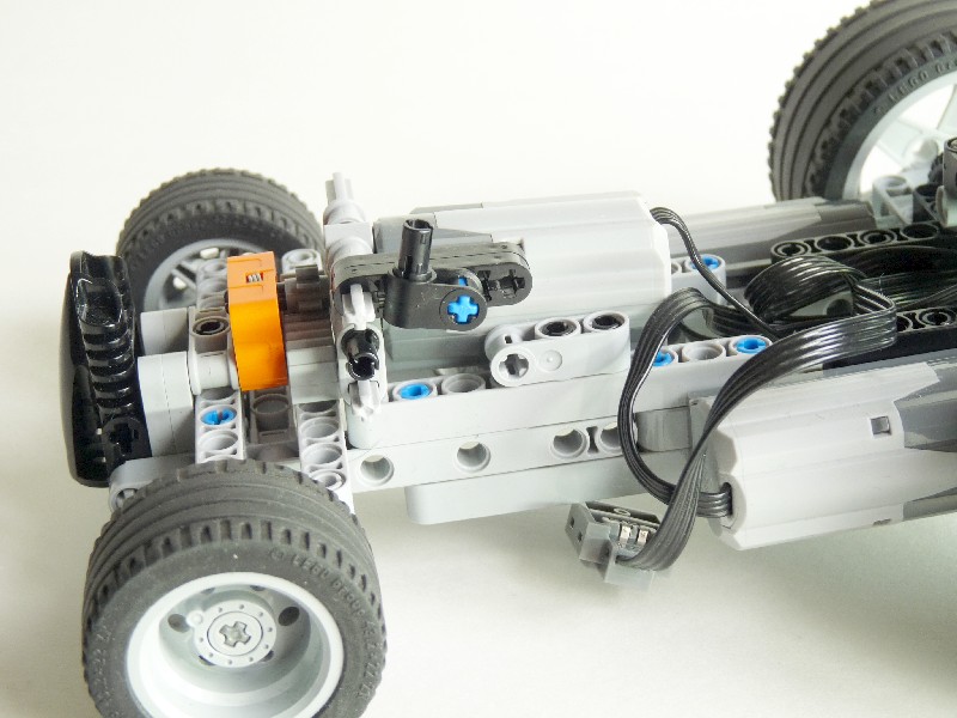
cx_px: 478
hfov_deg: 27.8
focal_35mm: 70
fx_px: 1935
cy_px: 359
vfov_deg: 21.0
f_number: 3.4
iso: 100
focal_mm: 12.4
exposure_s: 1/8
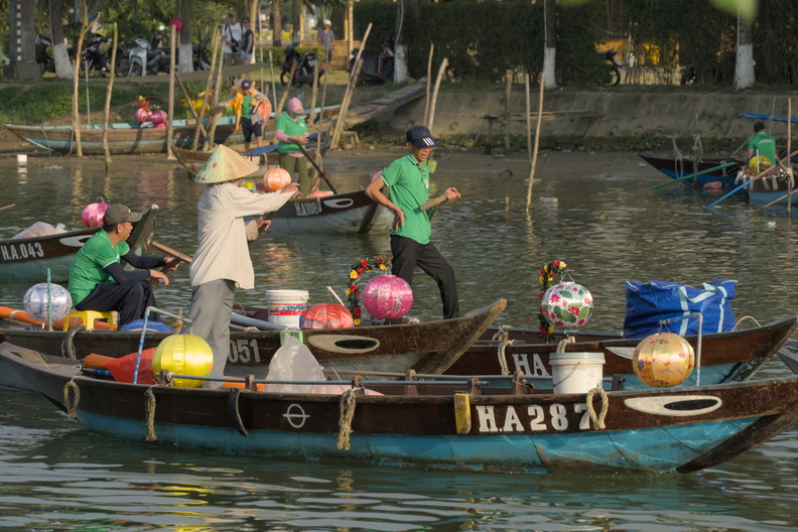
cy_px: 266
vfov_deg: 6.6
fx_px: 4588
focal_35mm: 207
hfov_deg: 9.9
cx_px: 399
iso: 800
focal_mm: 138
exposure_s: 1/2000
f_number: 7.1
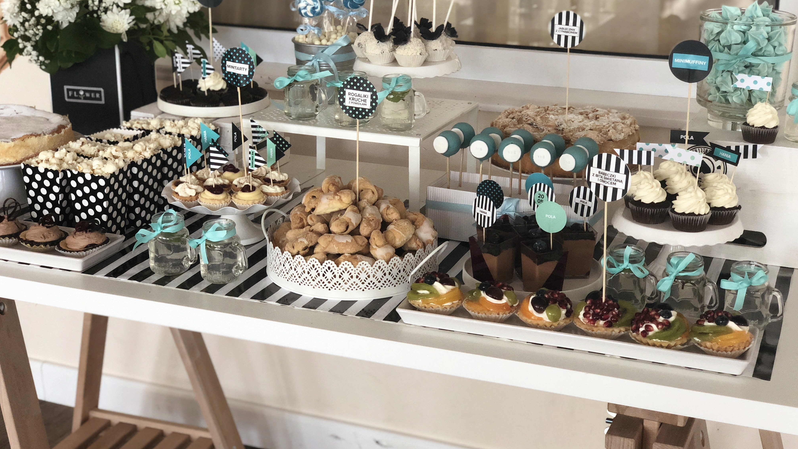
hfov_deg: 36.6
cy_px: 208
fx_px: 1206
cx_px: 400
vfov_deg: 21.1
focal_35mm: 57
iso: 100
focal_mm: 6
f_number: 2.4
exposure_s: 1/33
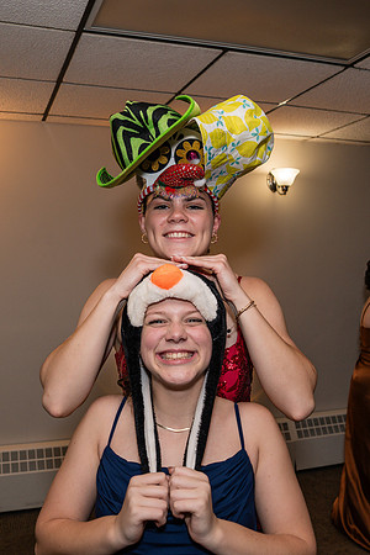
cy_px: 278
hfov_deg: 36.9
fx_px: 555
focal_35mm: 36
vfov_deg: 53.1
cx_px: 172
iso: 400
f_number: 4
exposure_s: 1/250
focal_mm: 24
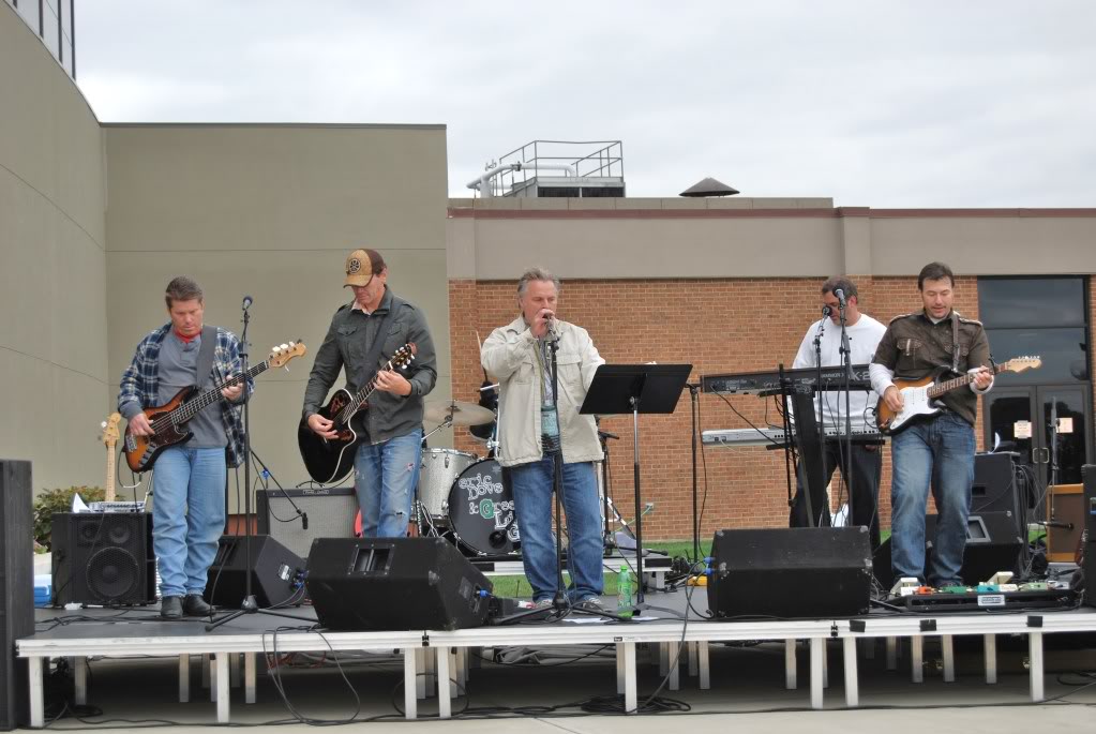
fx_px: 2378
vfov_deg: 17.5
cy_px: 367
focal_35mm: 78
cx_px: 548
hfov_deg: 26.0
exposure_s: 1/125
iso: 140
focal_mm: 52
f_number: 5.6
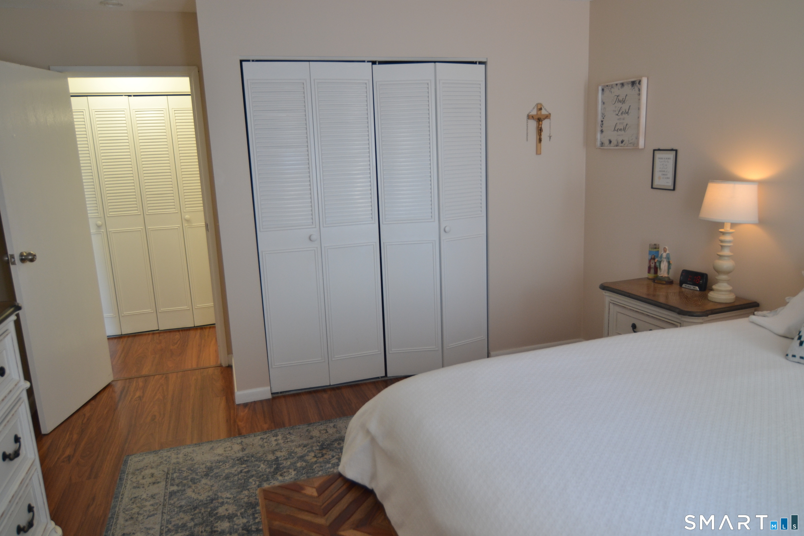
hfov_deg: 70.4
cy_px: 268
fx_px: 569
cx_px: 402
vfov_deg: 50.4
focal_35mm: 26
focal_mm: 17
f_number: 4.5
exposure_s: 1/80
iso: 400
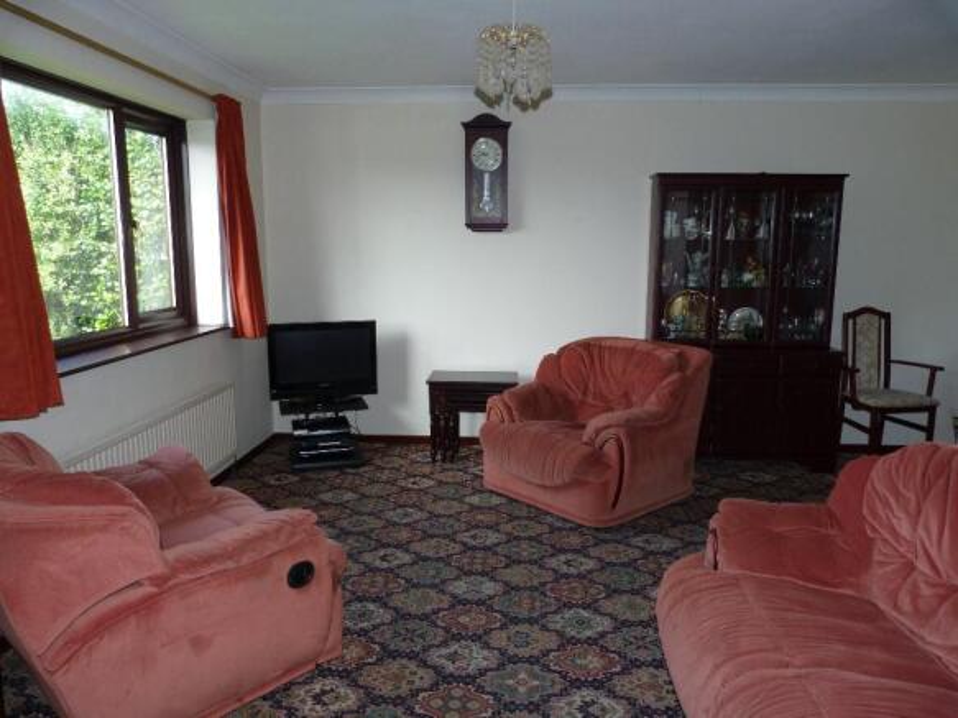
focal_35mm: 25
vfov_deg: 54.9
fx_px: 692
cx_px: 479
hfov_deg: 69.4
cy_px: 359
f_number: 2.8
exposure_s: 1/60
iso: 80
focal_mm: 4.5
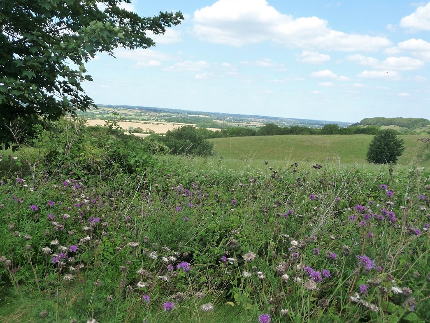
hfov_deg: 51.3
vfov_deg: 39.7
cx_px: 215
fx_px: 447
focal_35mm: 36
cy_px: 162
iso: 160
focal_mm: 6
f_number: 3.7
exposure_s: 1/640
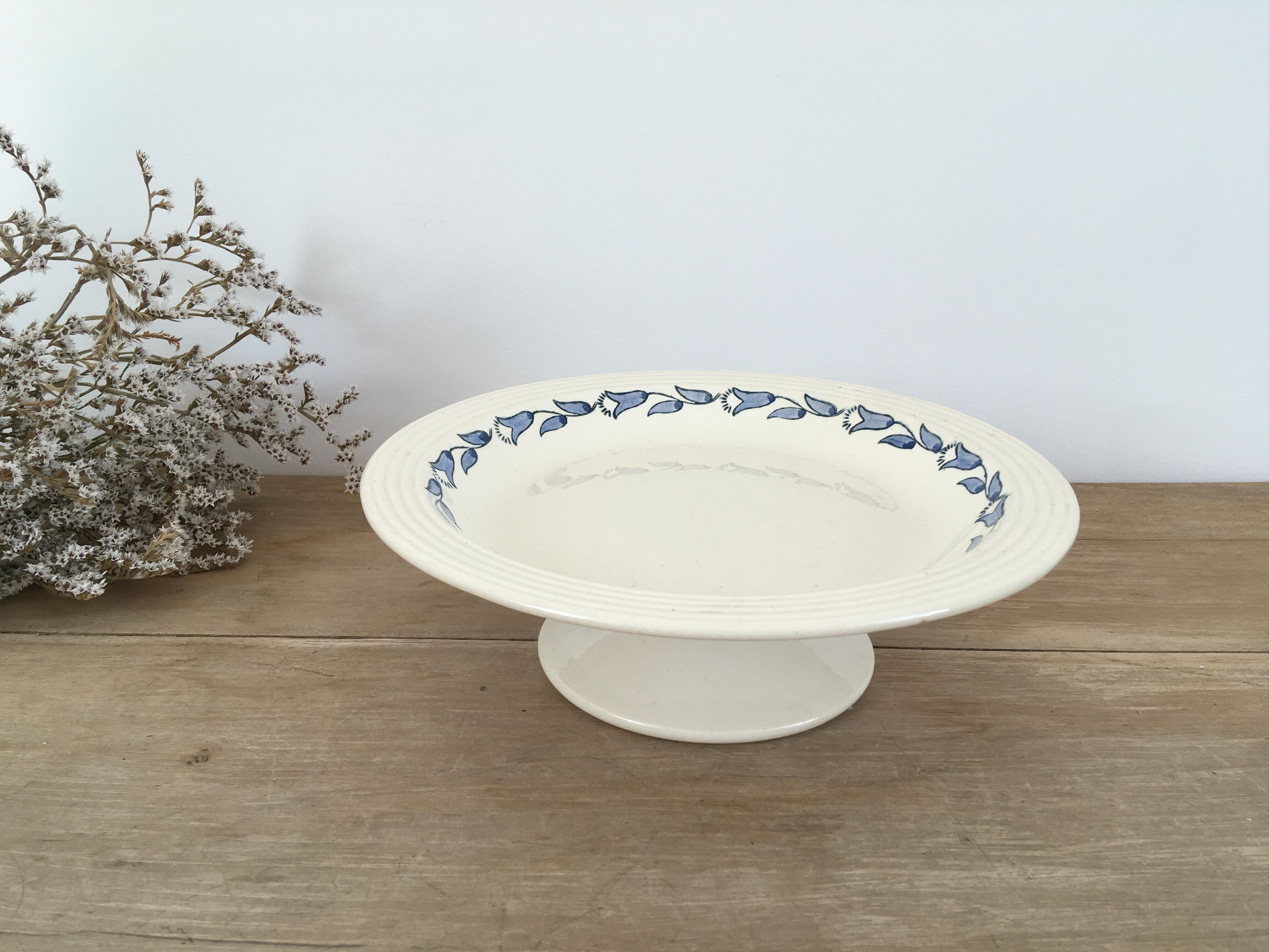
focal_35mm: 29
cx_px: 634
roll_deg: -1.2
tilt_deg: -17.4
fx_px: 1063
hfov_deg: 61.7
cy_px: 476
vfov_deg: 48.2
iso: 25
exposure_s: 1/100
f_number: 2.2
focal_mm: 4.15
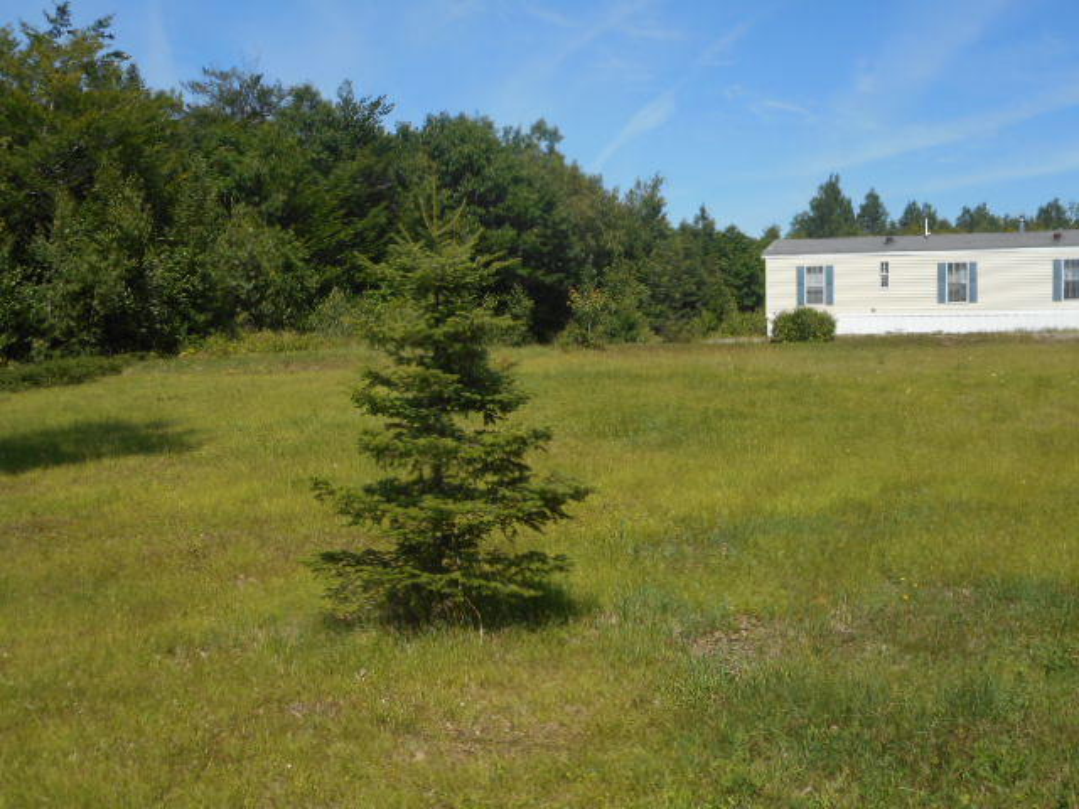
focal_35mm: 51
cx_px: 540
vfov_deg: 28.6
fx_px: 1590
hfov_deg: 37.5
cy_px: 404
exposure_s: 1/500
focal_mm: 9.1
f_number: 4.9
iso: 80
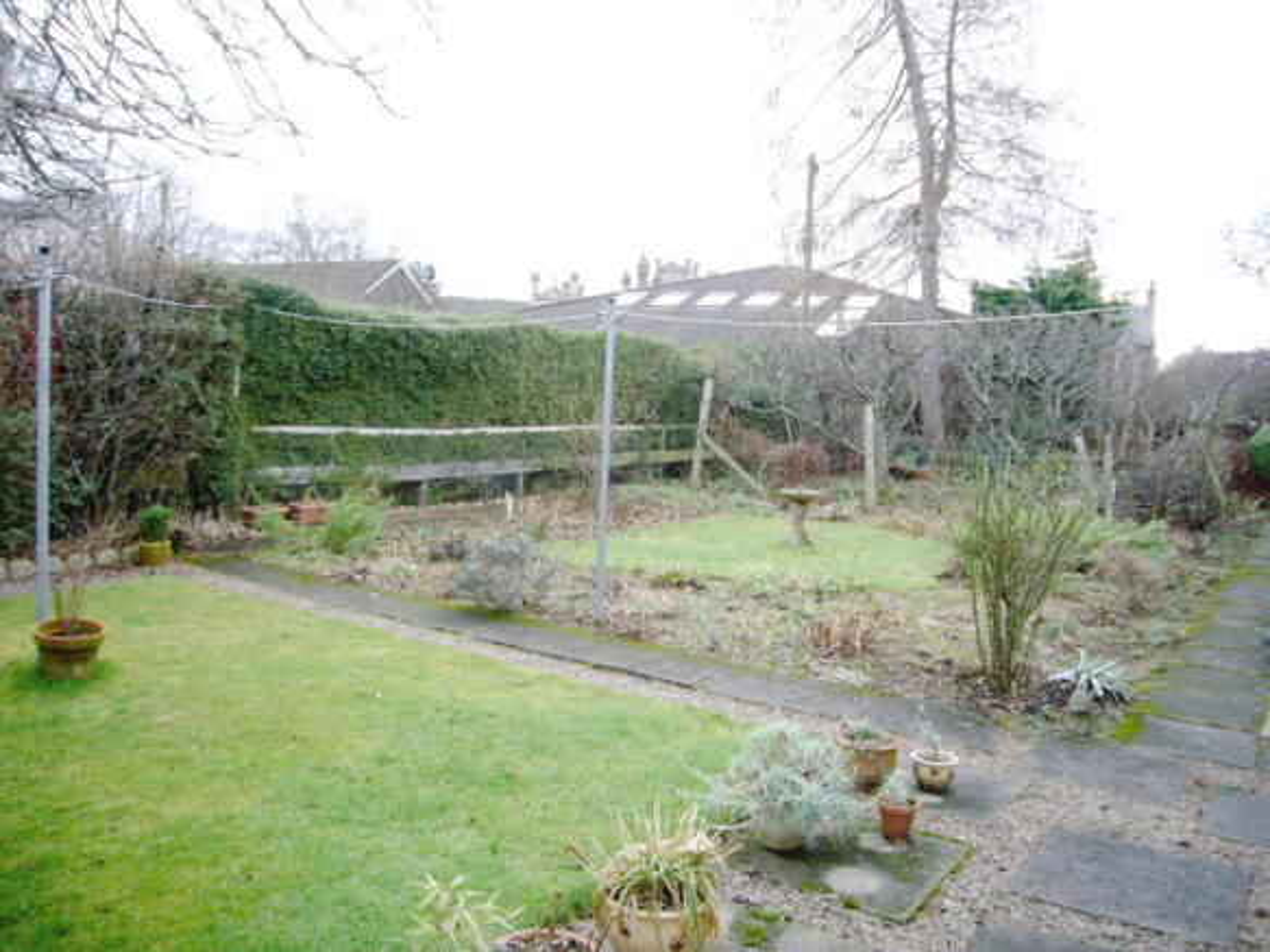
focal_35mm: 28
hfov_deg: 63.5
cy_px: 476
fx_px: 1027
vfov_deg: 49.7
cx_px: 635
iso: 80
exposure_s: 1/100
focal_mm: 4.6
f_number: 2.8
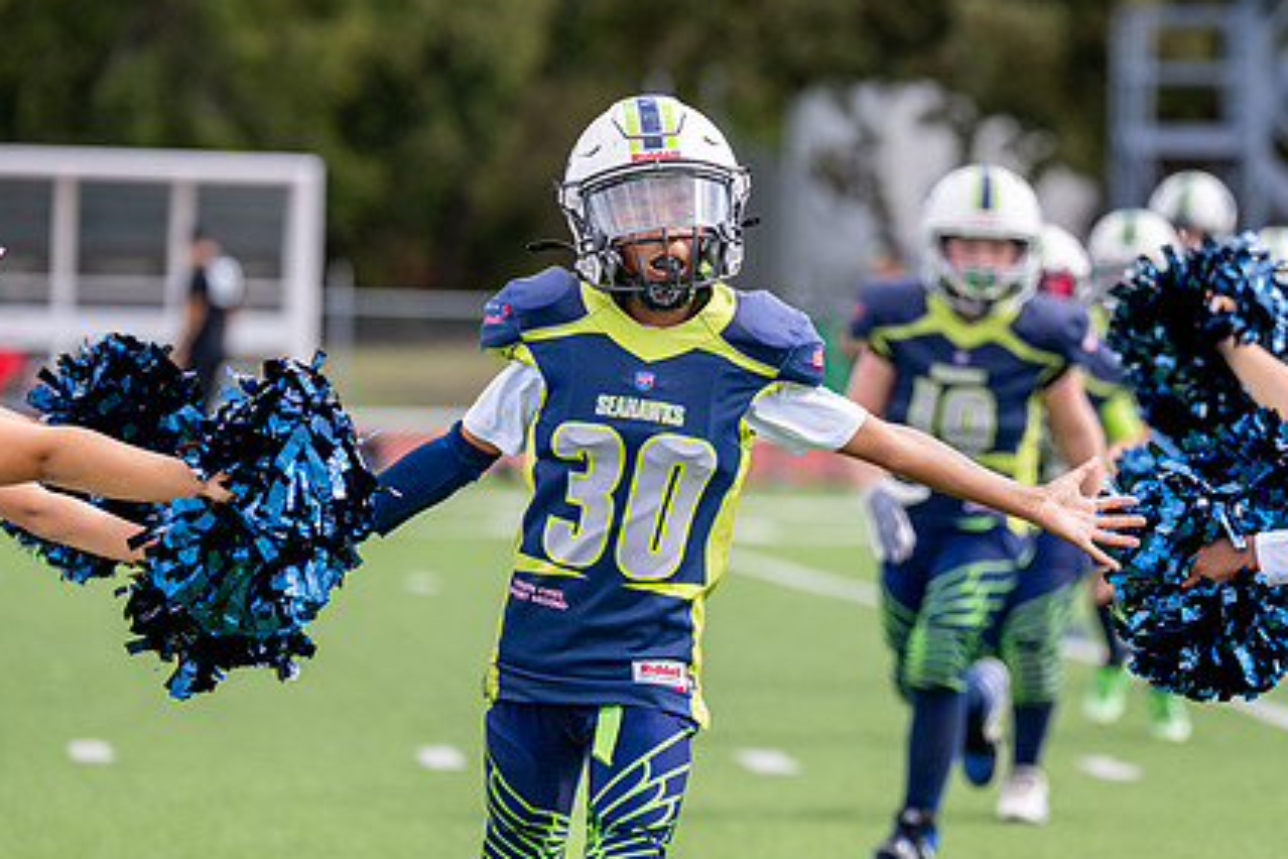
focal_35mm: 233
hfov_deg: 8.8
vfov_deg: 5.9
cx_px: 694
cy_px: 551
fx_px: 8336
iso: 250
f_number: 2.8
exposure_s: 1/2500
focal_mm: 141
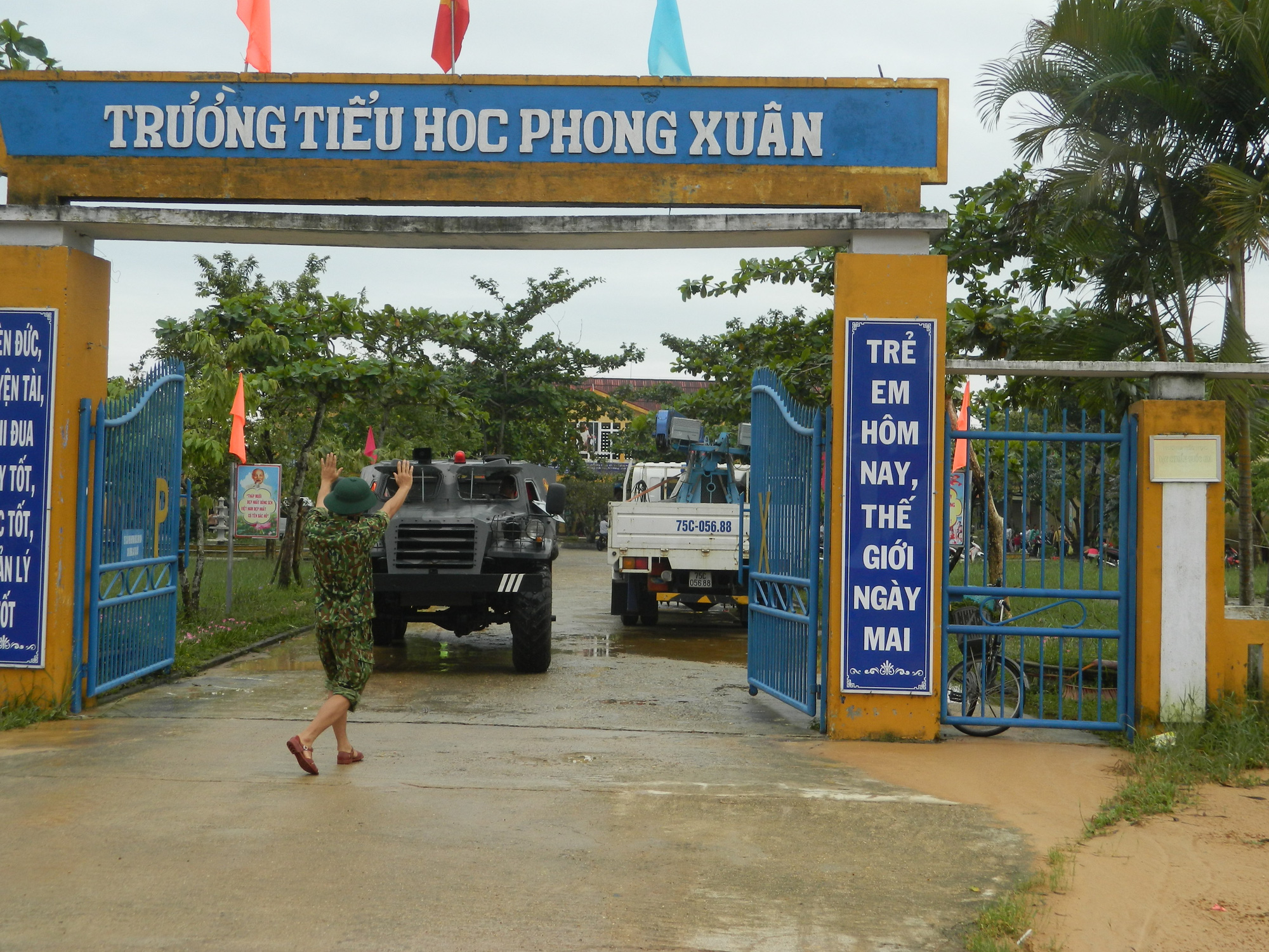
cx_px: 634
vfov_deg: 30.9
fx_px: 1723
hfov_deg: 40.4
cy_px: 476
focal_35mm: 47
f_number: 3.6
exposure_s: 1/250
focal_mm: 8.4
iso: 80
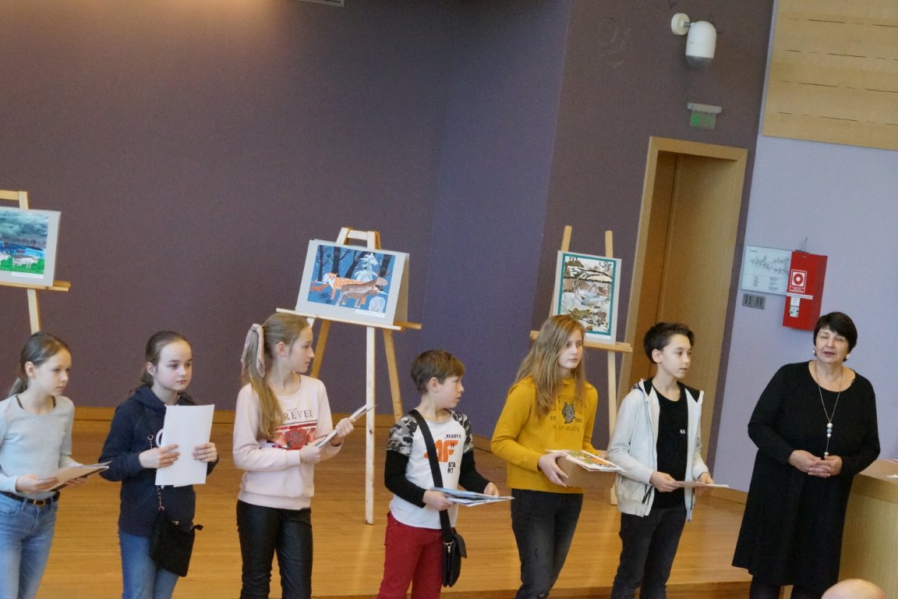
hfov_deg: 24.6
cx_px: 449
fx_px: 2058
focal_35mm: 82
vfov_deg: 16.6
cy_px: 300
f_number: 7.1
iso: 8000
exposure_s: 1/800
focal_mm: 55
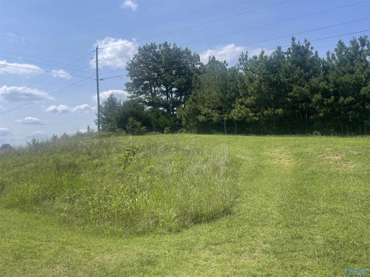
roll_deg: +2.1
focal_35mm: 26
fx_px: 278
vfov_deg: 53.1
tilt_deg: +4.4
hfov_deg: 67.3
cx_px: 185
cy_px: 138
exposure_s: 1/3861
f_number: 1.6
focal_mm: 4.2
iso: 32
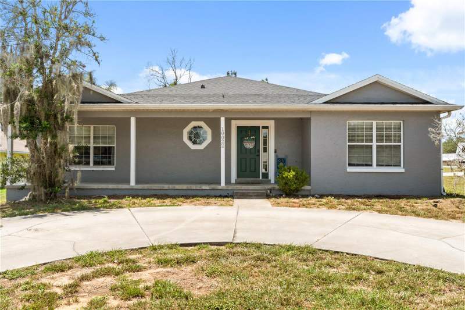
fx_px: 374
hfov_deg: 63.7
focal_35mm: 29
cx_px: 232
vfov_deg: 44.9
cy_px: 155
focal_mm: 29
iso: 250
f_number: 22
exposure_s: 1/30
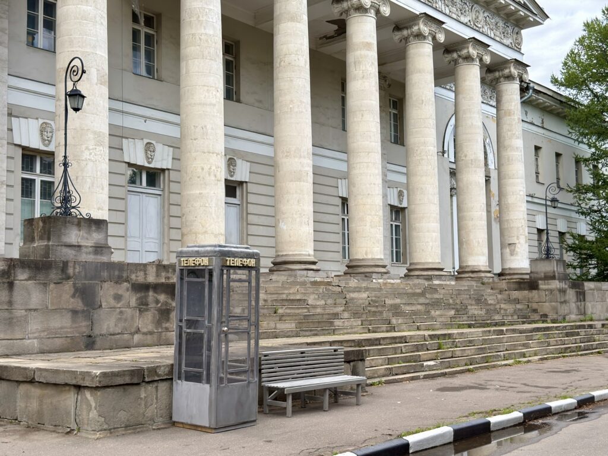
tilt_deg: +4.7
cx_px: 304
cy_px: 228
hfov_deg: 42.9
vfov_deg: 32.9
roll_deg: +0.9
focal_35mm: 44
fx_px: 773
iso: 100
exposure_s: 1/1031
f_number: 1.78
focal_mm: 6.76
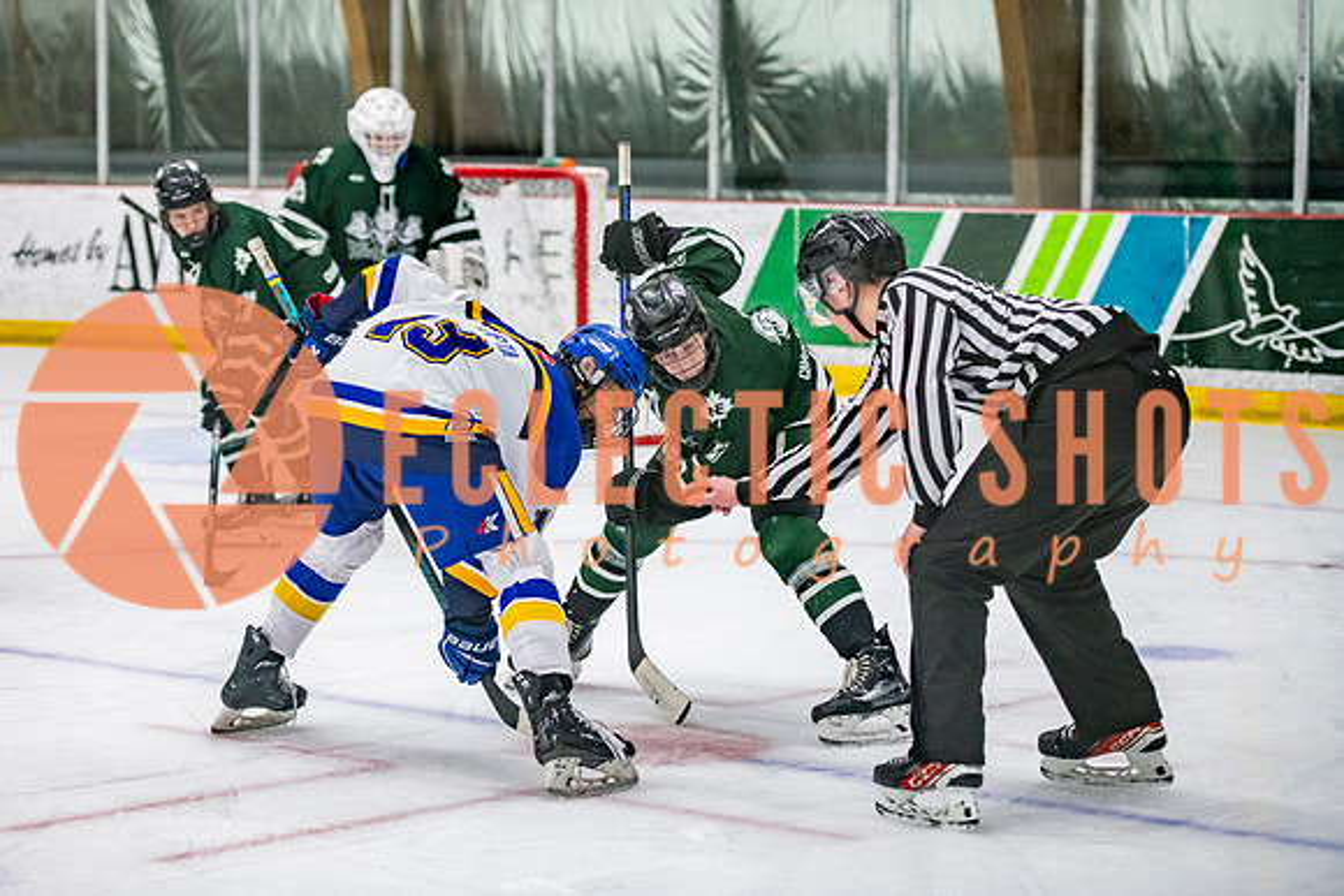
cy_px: 385
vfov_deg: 12.6
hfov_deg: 18.7
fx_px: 4073
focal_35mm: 109
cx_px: 536
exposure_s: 1/640
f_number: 3.2
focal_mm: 90
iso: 2000
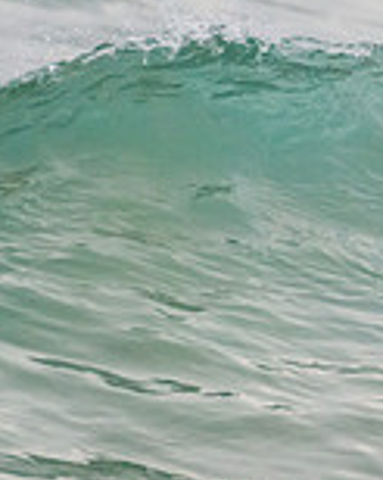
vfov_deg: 0.9
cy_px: 182
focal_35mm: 2165
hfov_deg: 0.7
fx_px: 30707
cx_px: 1005
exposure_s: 1/1250
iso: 2000
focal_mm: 500
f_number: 5.6
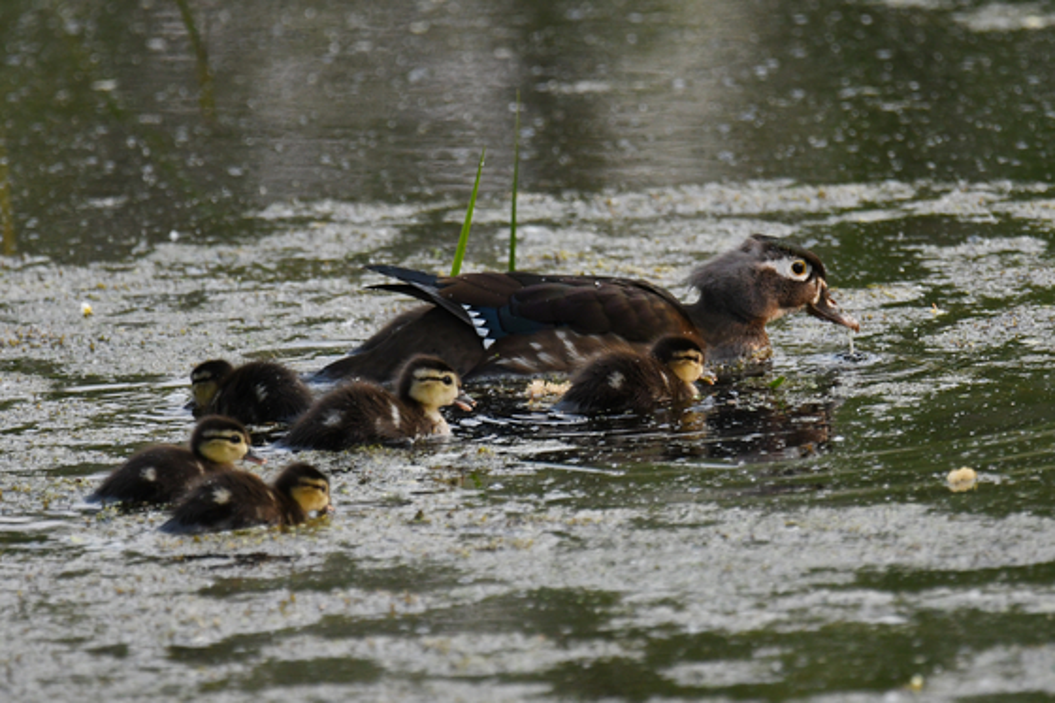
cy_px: 352
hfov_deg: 2.5
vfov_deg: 1.7
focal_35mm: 825
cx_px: 528
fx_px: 24169
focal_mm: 550
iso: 1100
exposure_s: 1/1000
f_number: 6.3
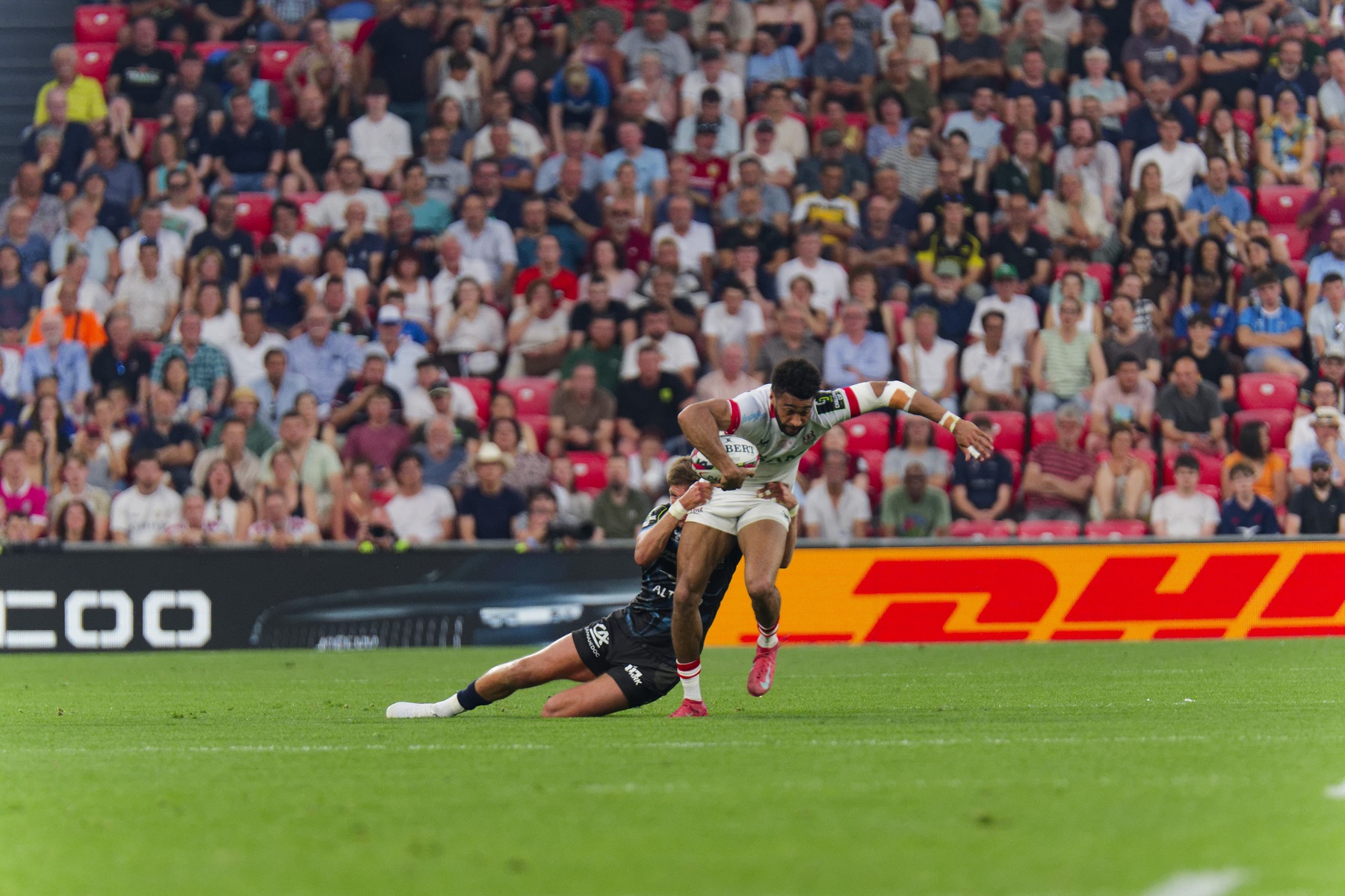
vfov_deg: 3.1
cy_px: 448
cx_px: 672
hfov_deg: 4.6
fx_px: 16807
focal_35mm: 450
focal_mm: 300
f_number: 2.8
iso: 1000
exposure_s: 1/1250
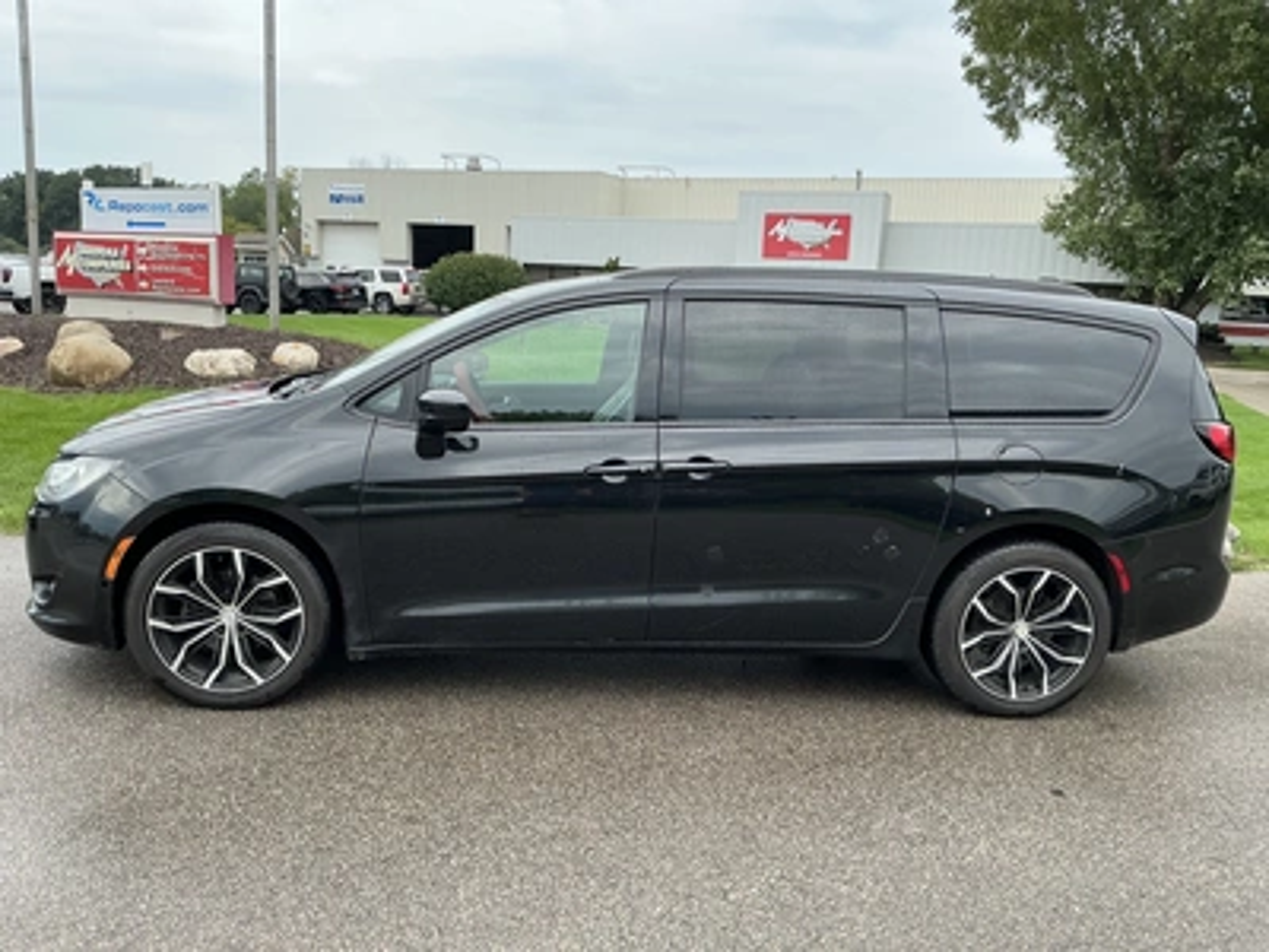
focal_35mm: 28
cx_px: 634
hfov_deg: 63.4
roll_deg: -3.1
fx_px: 1026
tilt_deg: -9.2
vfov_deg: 49.7
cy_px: 476
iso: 25
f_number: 1.8
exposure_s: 1/620
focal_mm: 3
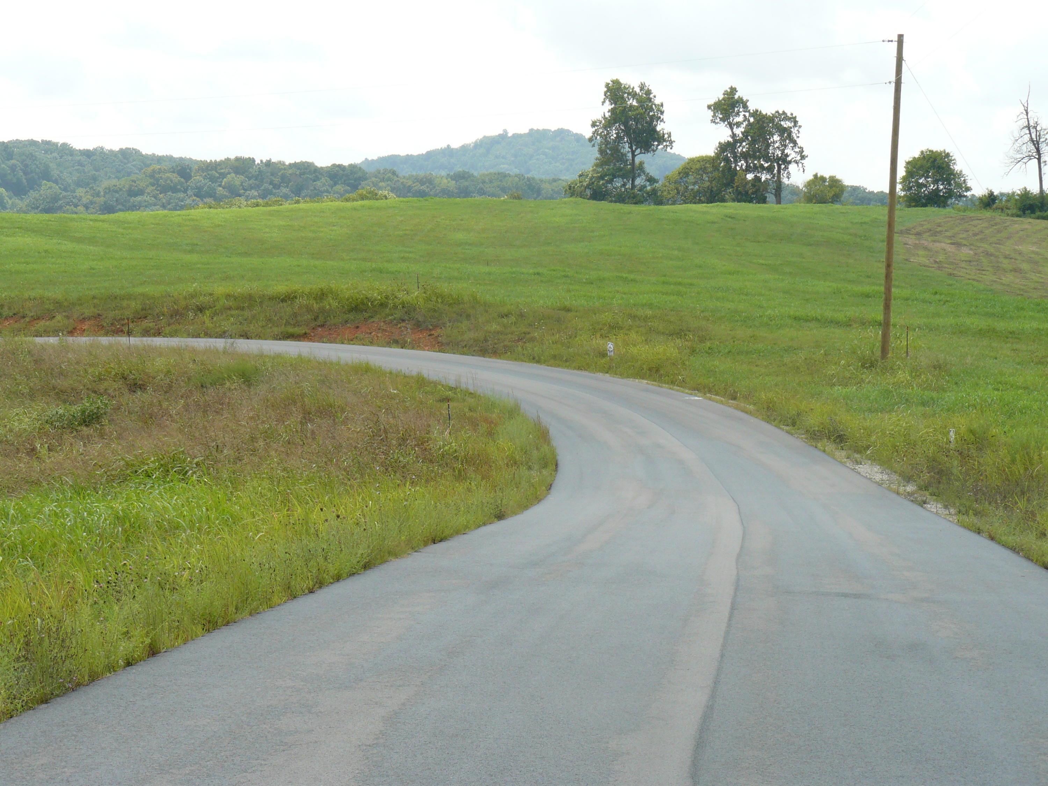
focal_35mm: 80
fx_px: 2422
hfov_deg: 24.4
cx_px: 524
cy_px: 393
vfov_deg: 18.4
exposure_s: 1/320
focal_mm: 13.4
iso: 100
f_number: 5.6
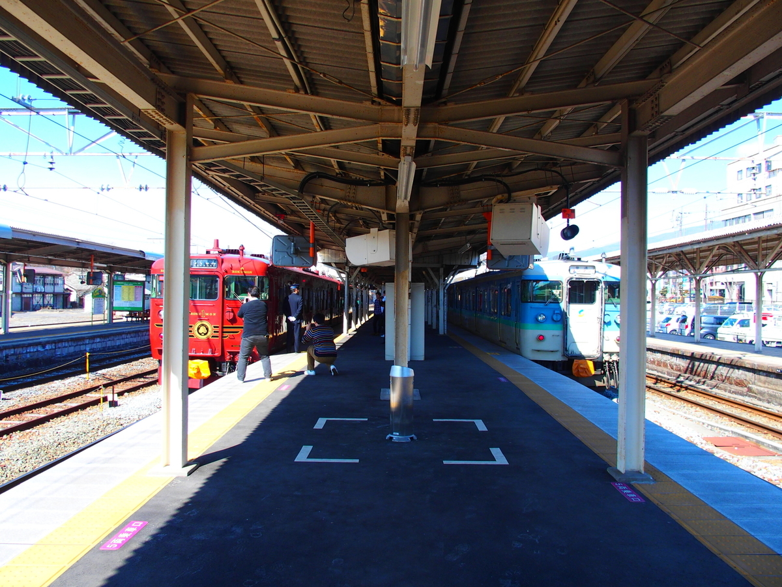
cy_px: 294
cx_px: 391
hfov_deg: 63.4
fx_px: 633
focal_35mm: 28
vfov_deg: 49.7
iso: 100
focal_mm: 6
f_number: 3.5
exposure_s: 1/400
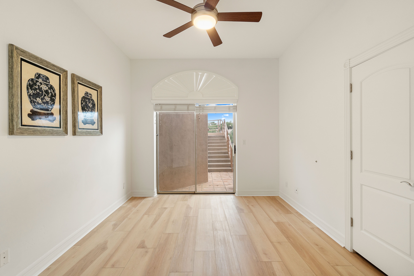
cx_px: 207
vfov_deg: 77.3
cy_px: 138
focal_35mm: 15
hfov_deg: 100.4
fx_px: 172
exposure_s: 1/40
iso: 400
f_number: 8
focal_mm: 10
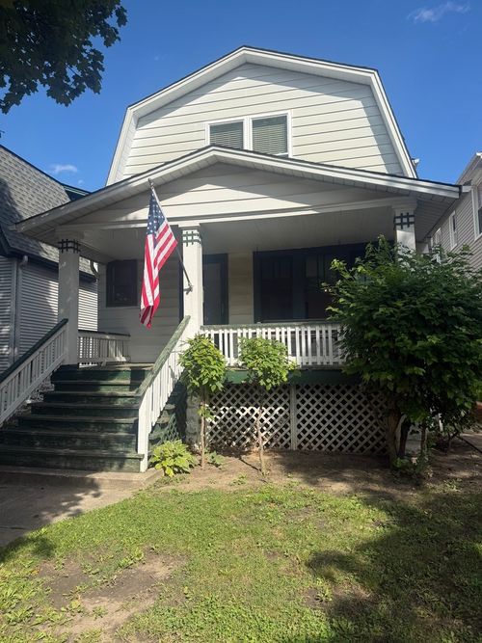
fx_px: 446
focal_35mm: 24
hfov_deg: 56.8
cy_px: 322
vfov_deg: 71.6
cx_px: 241
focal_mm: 6.76
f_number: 1.78
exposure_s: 1/3145
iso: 80
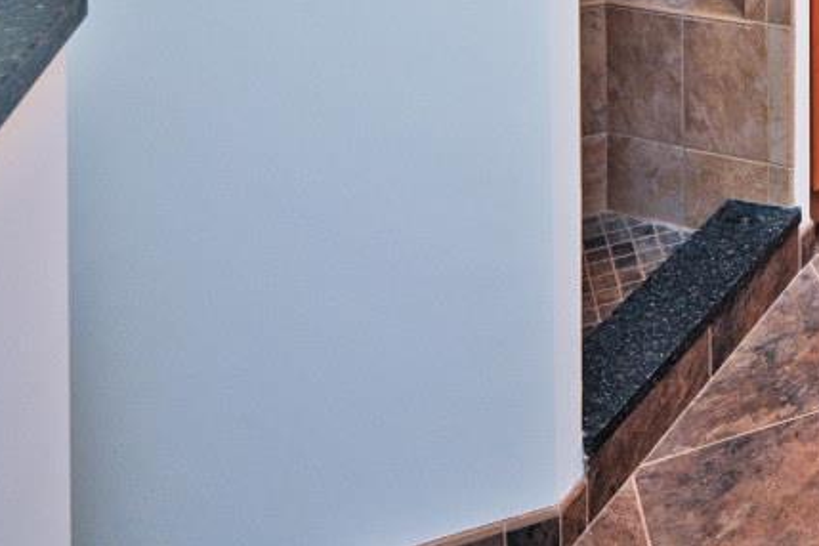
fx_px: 1115
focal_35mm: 49
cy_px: -405
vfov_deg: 20.5
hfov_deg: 34.4
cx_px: 916
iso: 250
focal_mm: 14
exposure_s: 1/60
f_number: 4
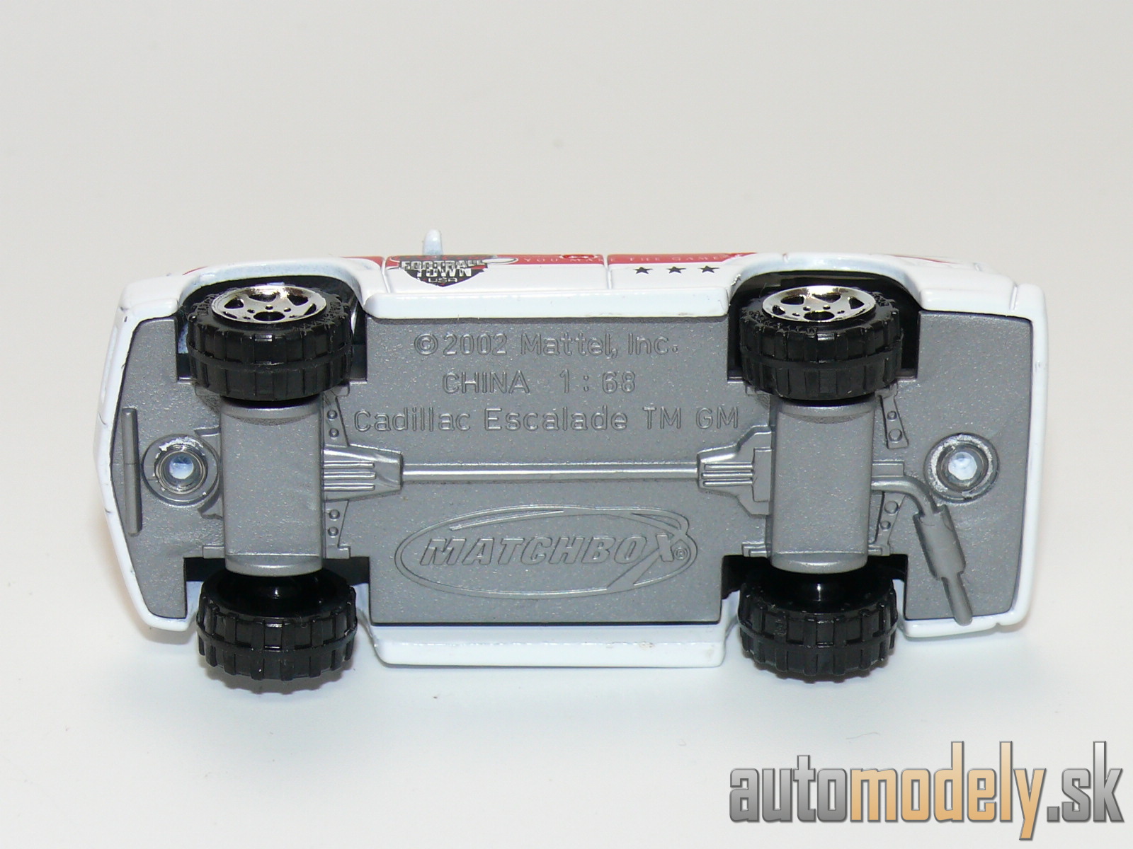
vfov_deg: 14.4
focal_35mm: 103
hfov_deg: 19.1
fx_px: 3371
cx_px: 566
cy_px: 424
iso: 100
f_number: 4
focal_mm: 13.6
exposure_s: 1/30
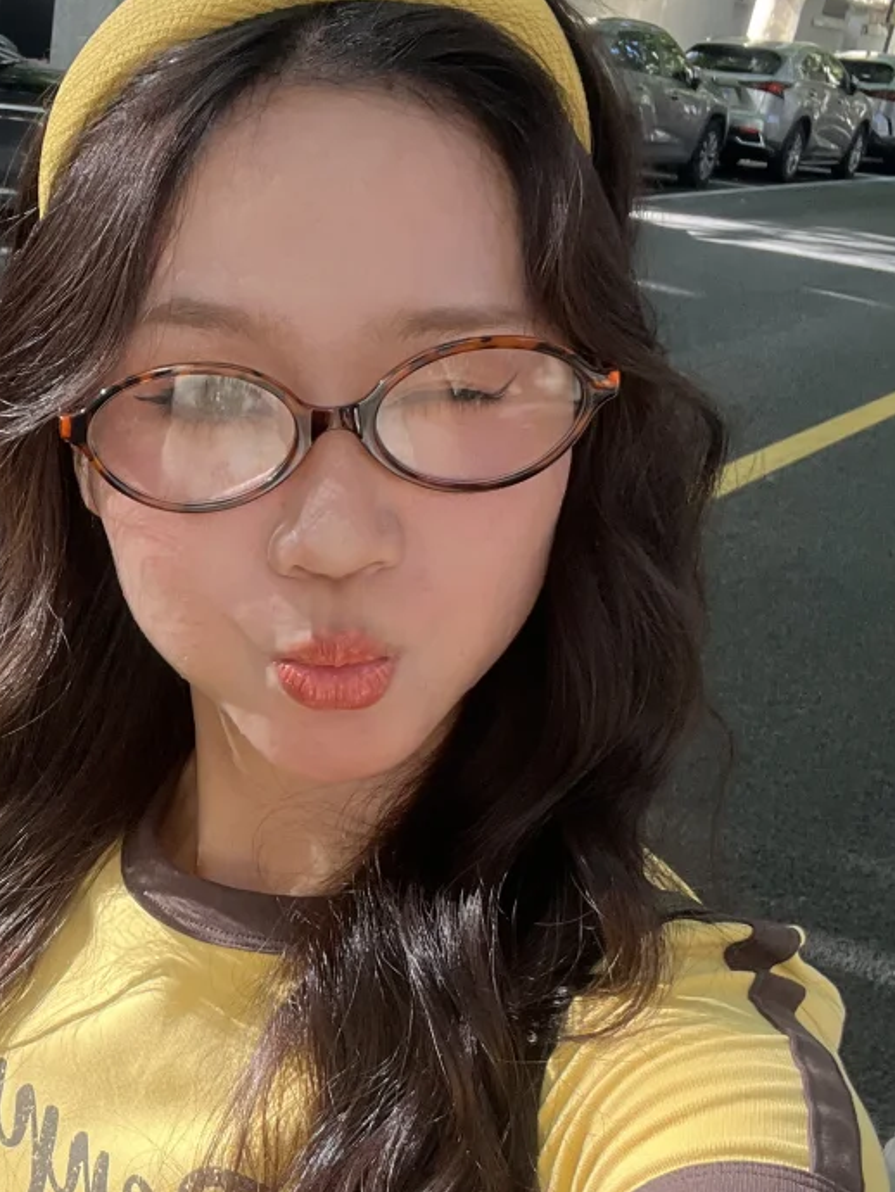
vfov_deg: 39.5
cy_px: 717
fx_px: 1654
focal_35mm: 48
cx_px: 50
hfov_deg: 28.8
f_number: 2.2
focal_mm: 2.71
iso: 80
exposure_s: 1/121
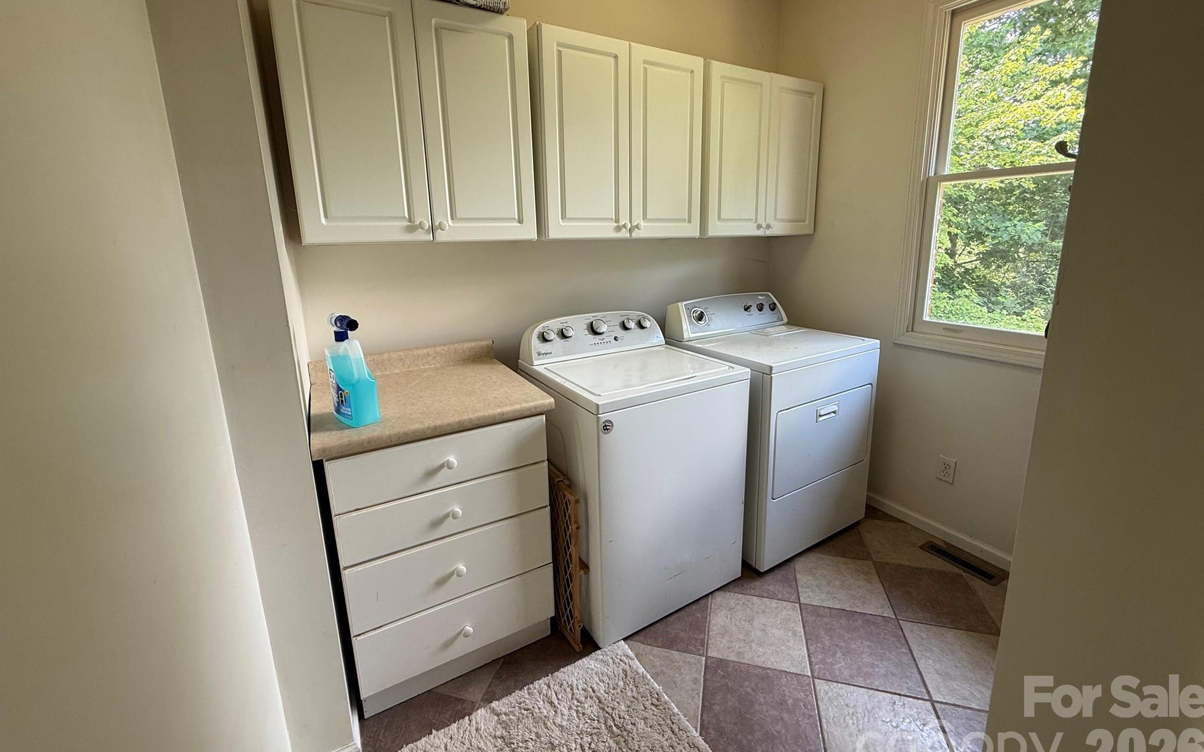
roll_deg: +0.7
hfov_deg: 101.5
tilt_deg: -12.1
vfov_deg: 74.6
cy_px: 336
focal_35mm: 15
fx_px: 492
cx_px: 605
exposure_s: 1/99
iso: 100
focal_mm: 2.22
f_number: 2.2
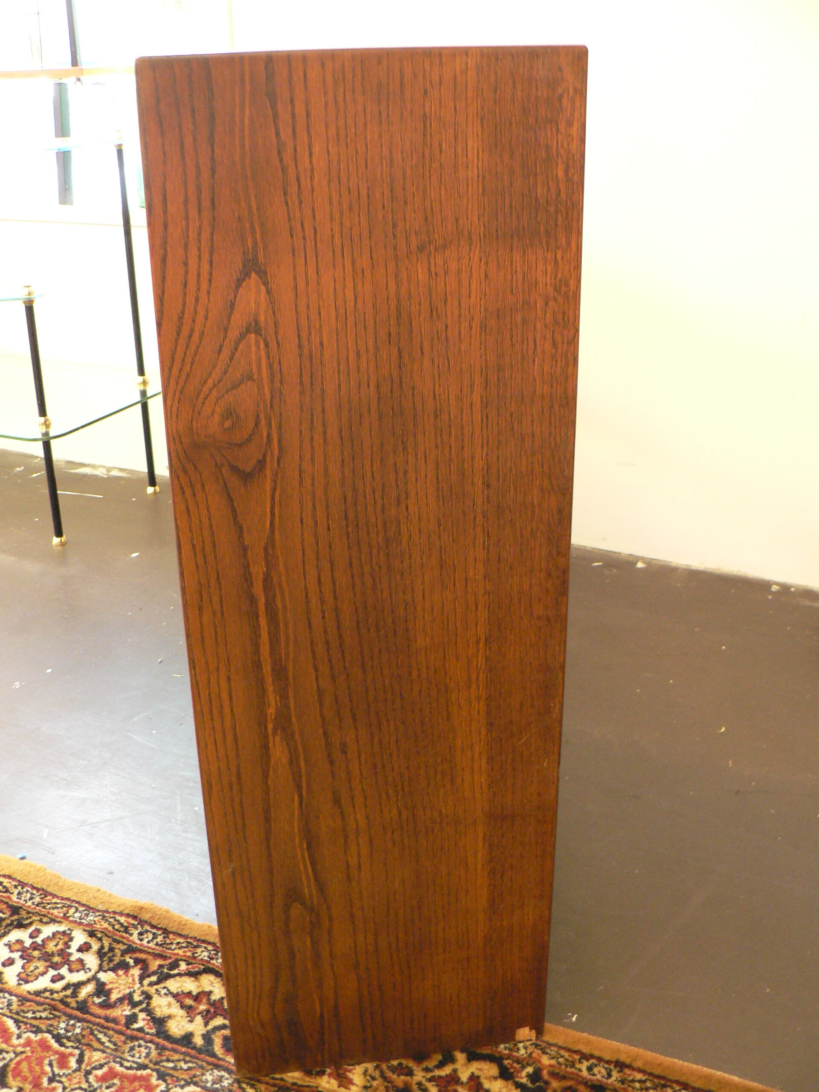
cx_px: 410
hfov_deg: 39.7
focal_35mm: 36
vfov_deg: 51.4
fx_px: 1136
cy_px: 546
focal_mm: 6
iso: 200
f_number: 2.8
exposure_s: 1/10
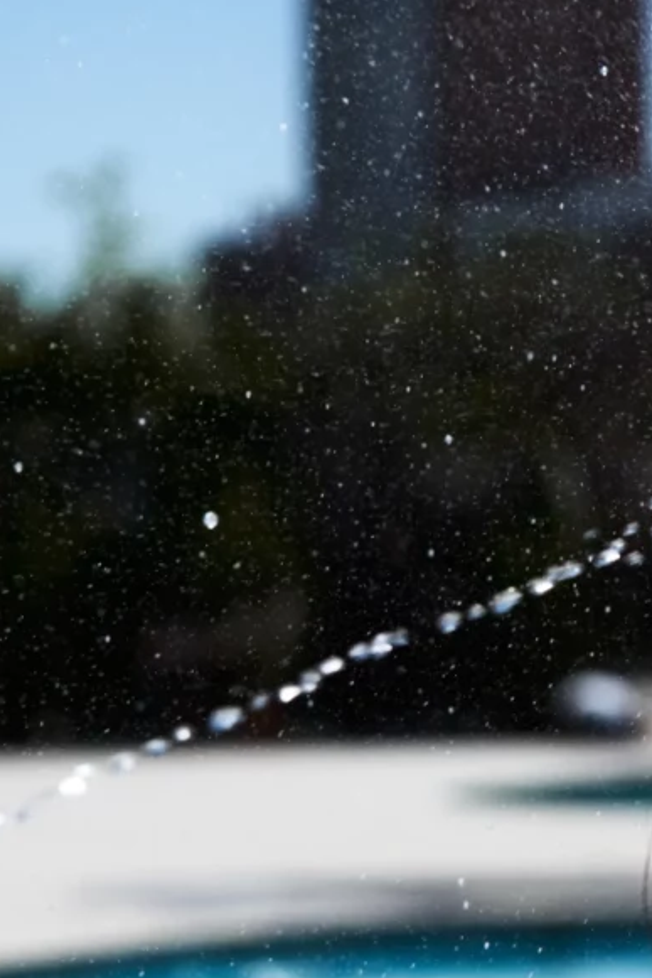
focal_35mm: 193
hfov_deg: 7.0
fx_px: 5240
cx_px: 967
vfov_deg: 10.6
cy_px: 664
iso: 800
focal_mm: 70
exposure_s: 1/2500
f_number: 8
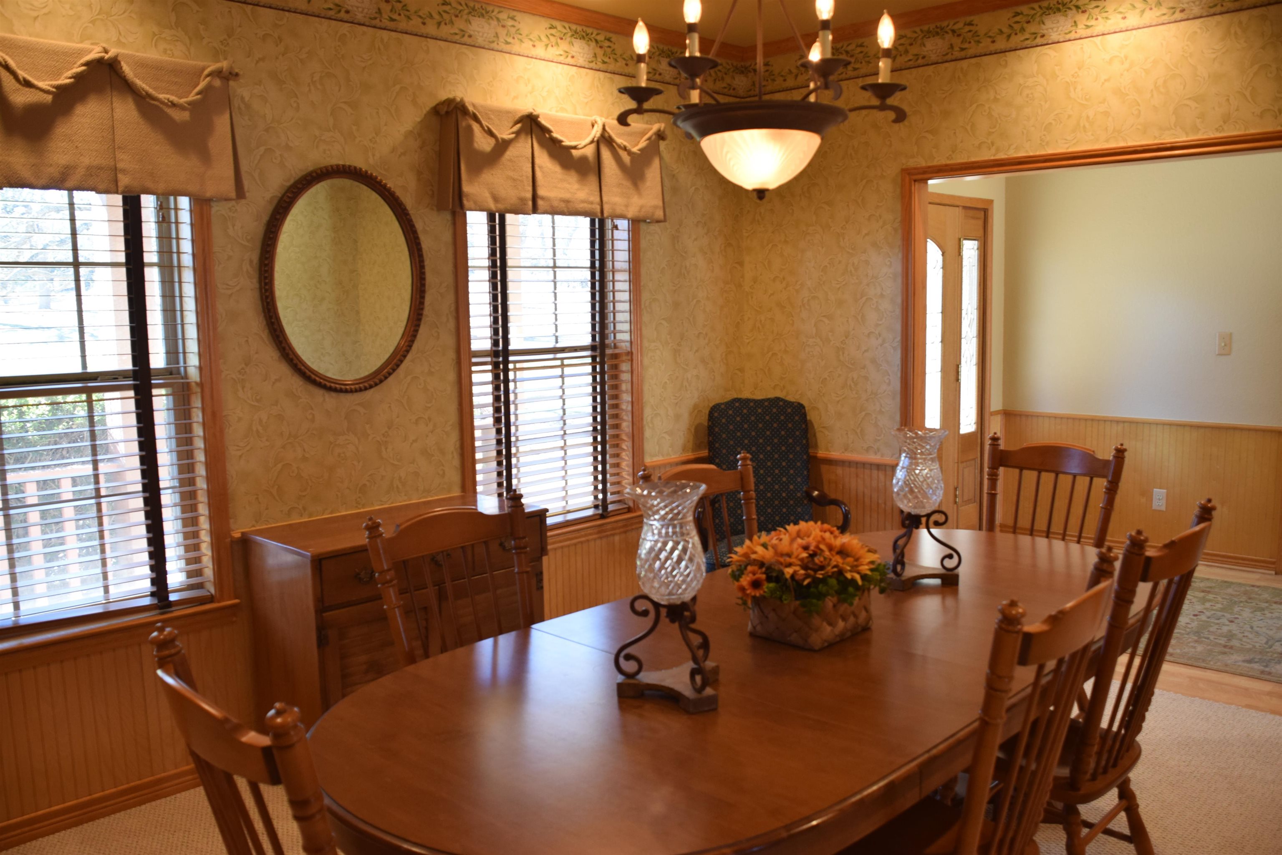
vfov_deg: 43.6
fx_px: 1068
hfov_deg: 61.9
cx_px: 641
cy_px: 428
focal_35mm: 30
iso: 500
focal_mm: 20
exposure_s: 1/60
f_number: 4
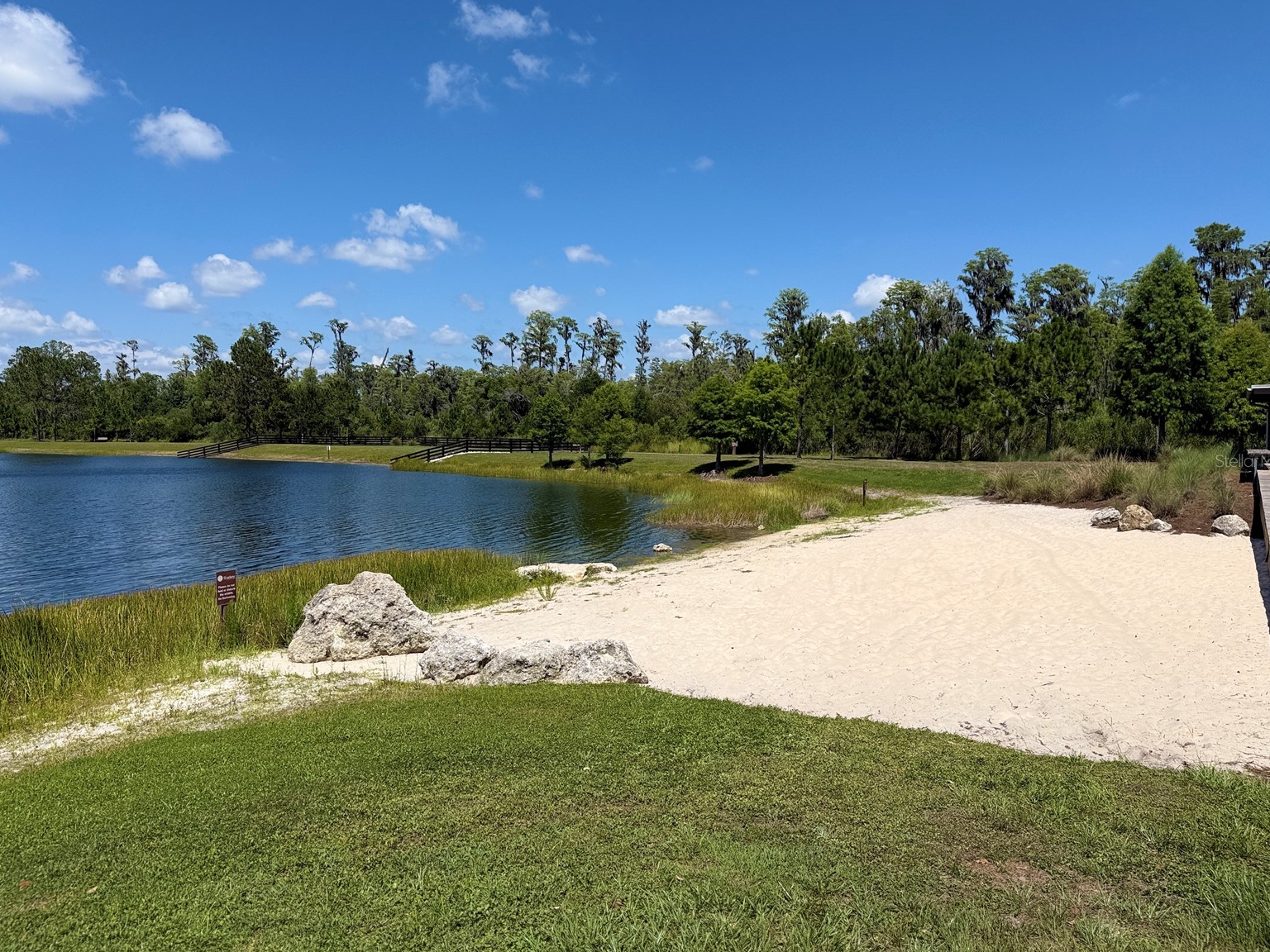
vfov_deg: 54.9
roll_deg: -0.4
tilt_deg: -1.8
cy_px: 460
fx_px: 917
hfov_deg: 69.4
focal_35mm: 25
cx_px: 632
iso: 80
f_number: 1.78
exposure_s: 1/9091
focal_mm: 6.76
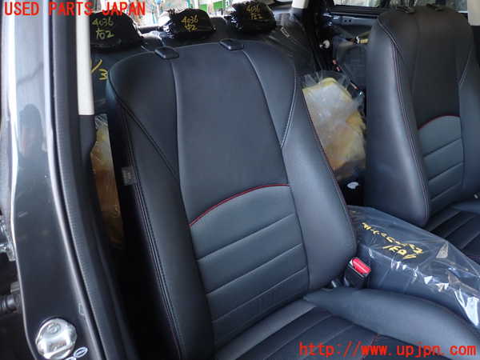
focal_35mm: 25
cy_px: 180
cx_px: 240
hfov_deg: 69.4
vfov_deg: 54.9
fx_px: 347
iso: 200
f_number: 2
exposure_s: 1/60
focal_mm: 4.5
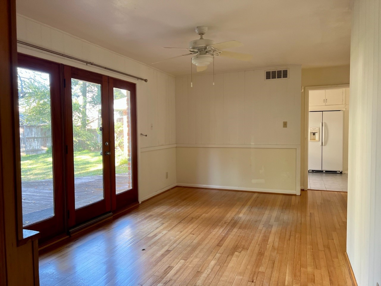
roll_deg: +0.5
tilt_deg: -2.5
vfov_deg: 53.1
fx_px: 286
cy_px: 143
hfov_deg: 67.3
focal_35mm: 26
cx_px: 190
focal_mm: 5.7
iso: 80
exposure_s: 1/60
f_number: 1.5
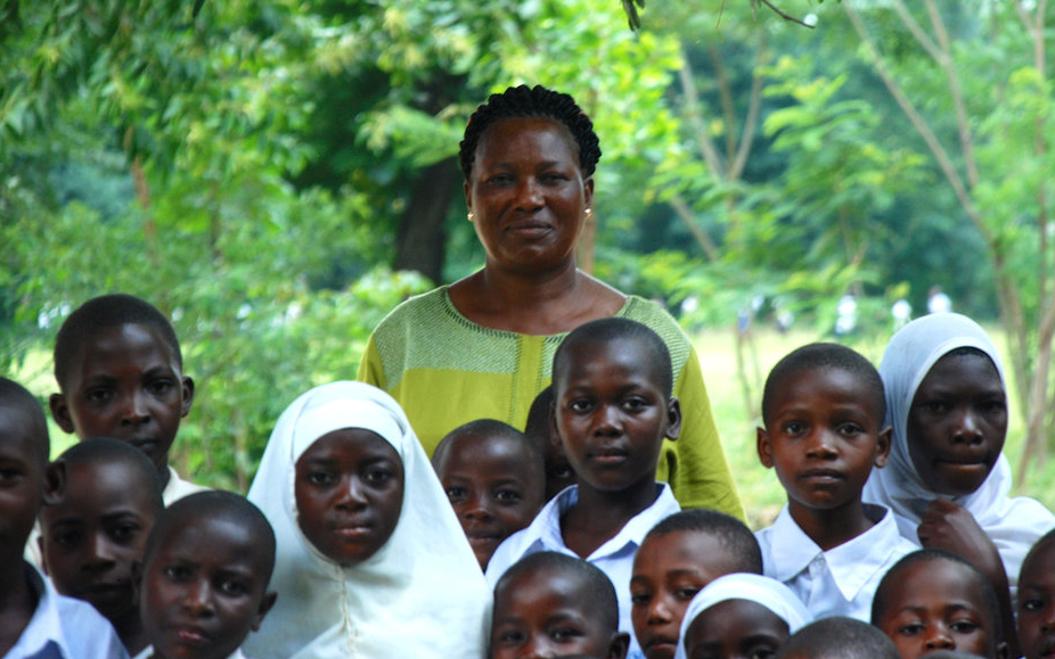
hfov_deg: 10.3
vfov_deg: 6.5
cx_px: 533
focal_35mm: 203
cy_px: 290
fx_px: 5837
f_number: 5.6
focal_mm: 120
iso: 400
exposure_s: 1/80
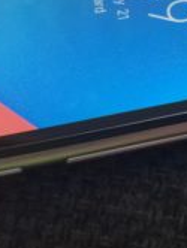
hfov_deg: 18.5
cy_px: 55
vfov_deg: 24.9
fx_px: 553
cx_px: 205
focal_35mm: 77
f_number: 2
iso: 676
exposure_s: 1/17
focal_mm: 4.5
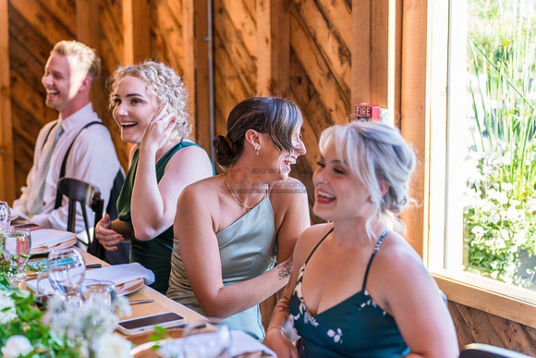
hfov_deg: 31.0
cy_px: 179
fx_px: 968
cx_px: 268
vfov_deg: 20.9
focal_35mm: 65
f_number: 2.5
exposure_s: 1/250
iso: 400
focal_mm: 65
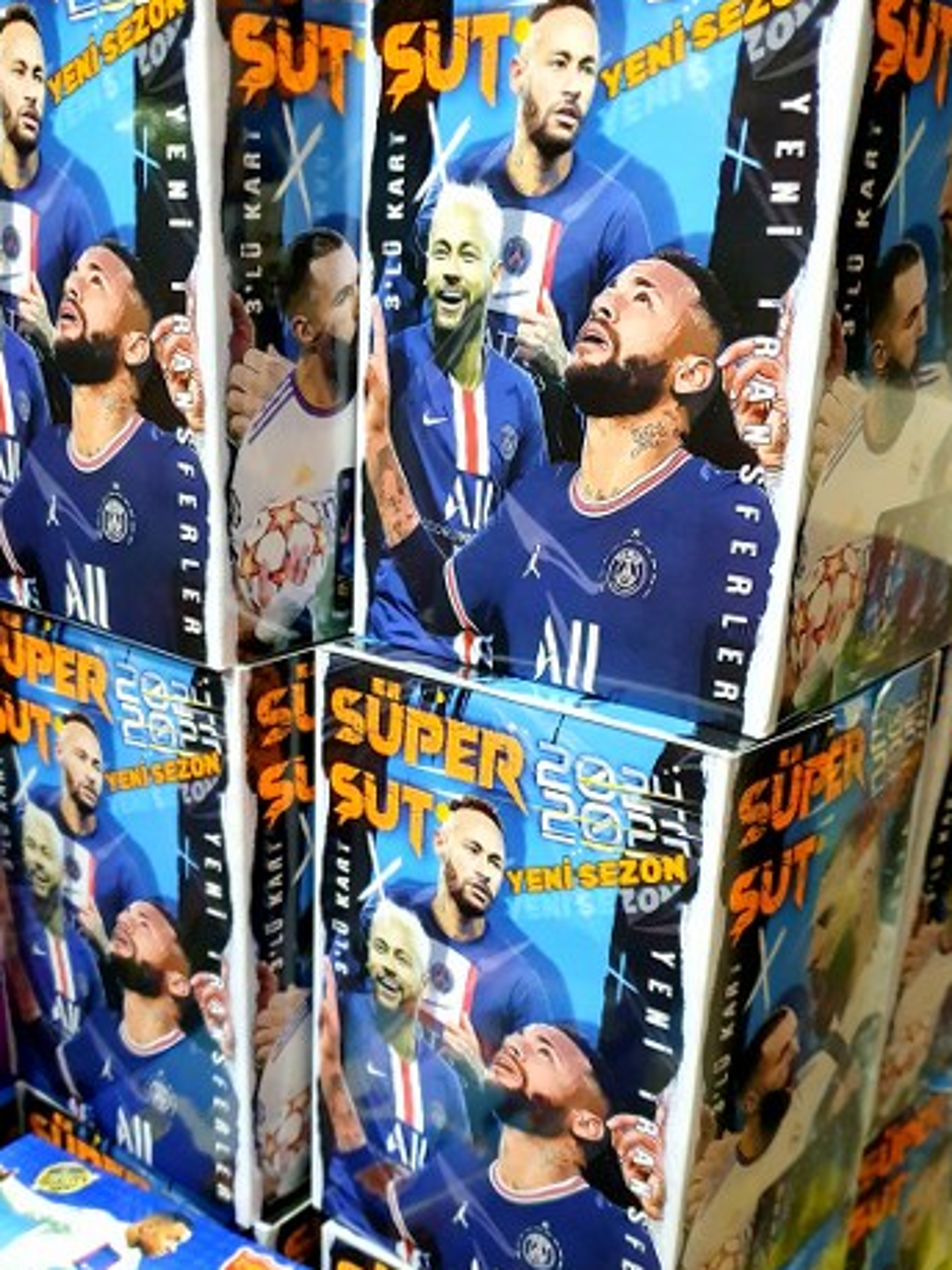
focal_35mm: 34
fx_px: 1247
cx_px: 446
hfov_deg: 41.8
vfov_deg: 53.6
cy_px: 766
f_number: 1.5
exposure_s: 1/50
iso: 500
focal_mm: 4.32
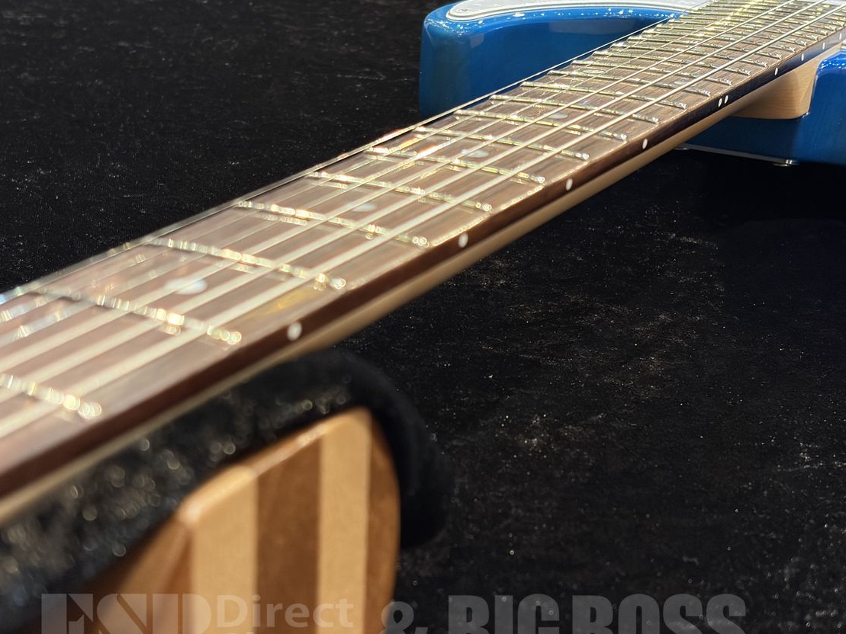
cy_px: 326
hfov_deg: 32.2
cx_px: 395
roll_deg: +0.0
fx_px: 1467
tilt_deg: -23.1
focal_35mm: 60
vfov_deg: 24.4
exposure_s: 1/40
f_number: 1.6
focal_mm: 5.96
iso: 160
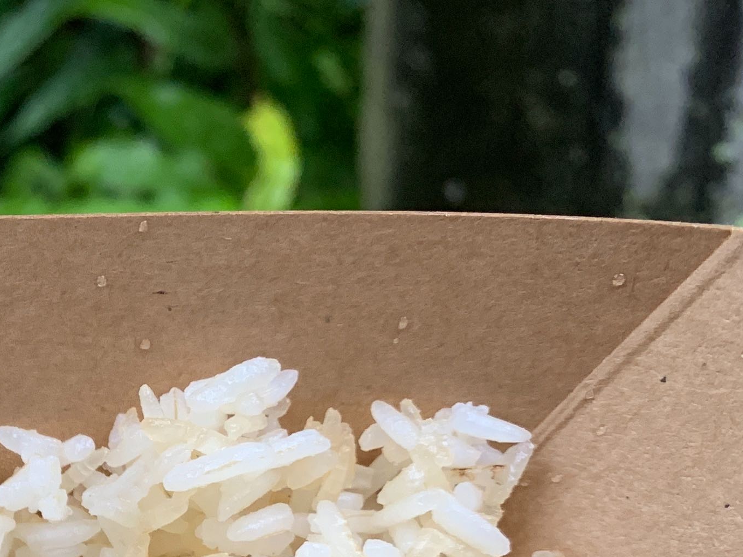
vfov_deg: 17.7
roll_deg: +18.7
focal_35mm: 77
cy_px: 763
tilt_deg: -44.4
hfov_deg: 22.9
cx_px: -187
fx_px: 1653
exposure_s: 1/60
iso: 125
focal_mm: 4.25
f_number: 1.8
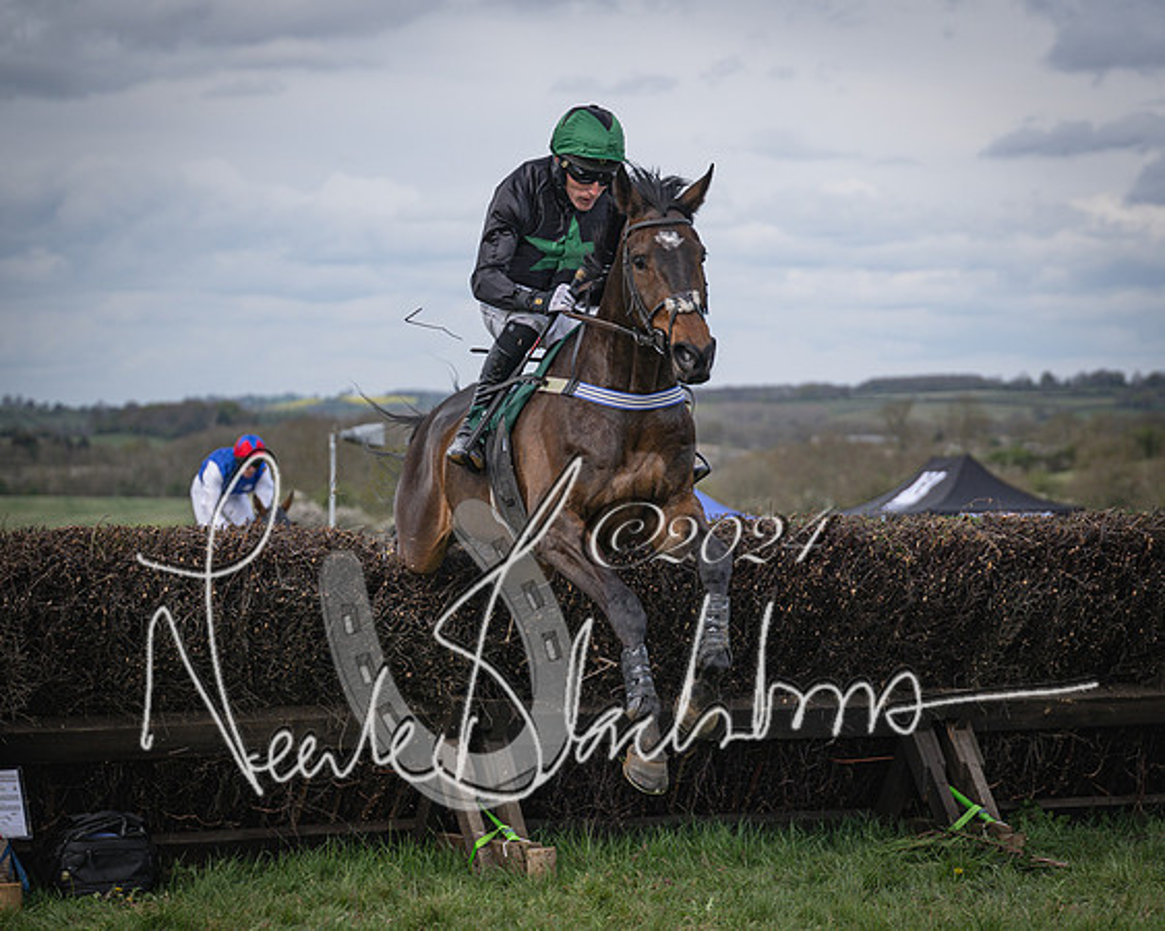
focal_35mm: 118
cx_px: 647
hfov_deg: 16.3
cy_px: 466
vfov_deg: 13.0
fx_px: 4078
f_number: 2.8
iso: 200
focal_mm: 70
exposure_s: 1/2000
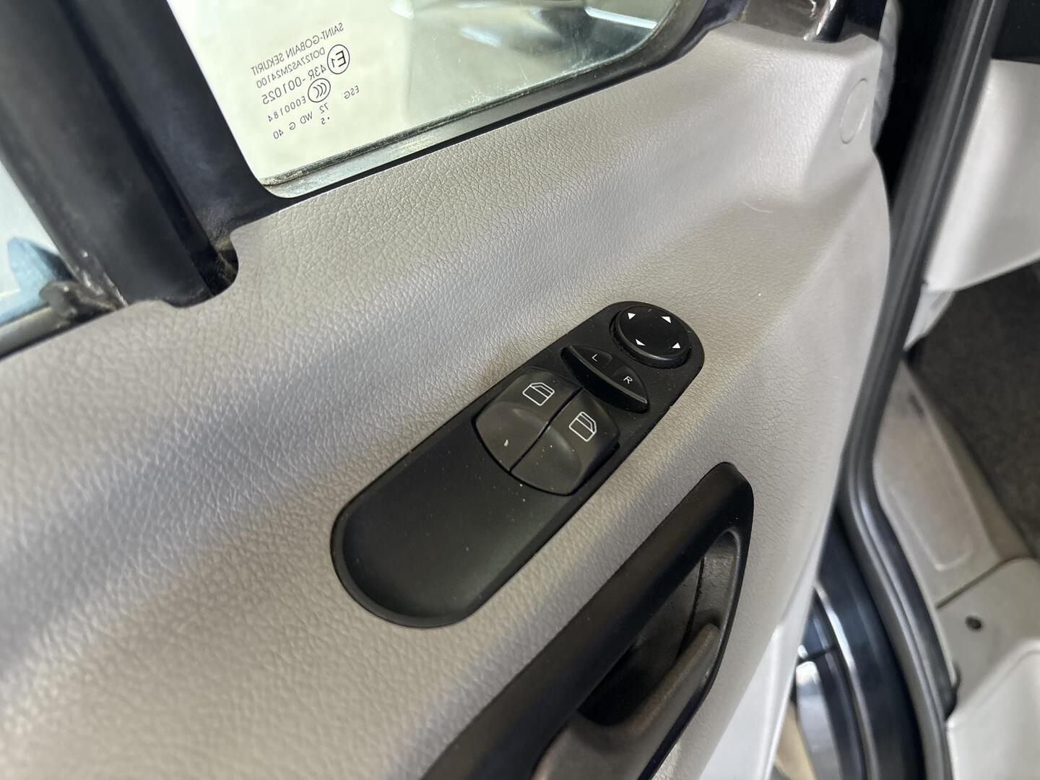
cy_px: 390
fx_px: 781
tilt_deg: -47.7
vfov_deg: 53.1
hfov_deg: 67.3
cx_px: 520
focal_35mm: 26
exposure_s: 1/50
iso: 500
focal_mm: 5.96
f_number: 1.6
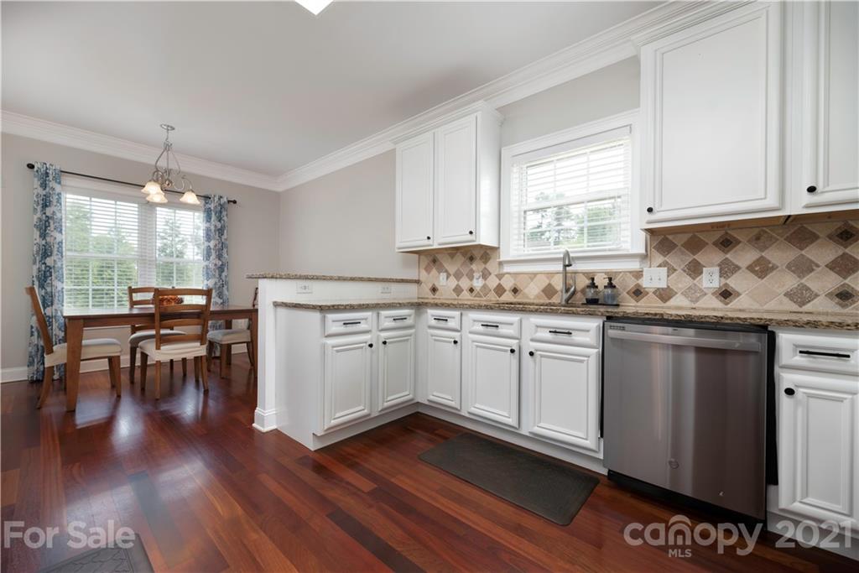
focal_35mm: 14
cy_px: 286
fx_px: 334
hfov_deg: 104.2
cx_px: 430
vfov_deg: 81.2
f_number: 5.6
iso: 320
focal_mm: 14
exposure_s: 1/200
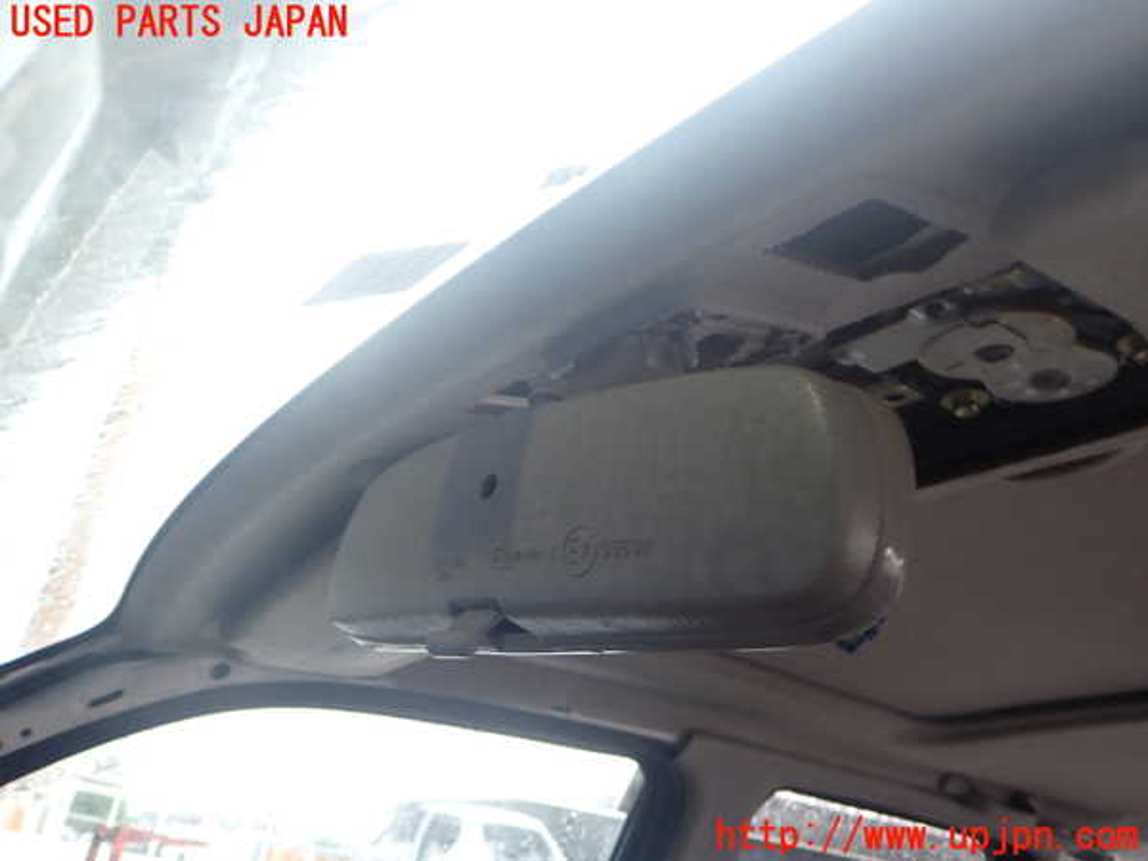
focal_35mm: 30
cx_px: 574
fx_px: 995
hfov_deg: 60.0
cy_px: 430
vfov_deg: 46.8
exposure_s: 1/80
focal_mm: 5.4
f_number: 2.3
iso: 200
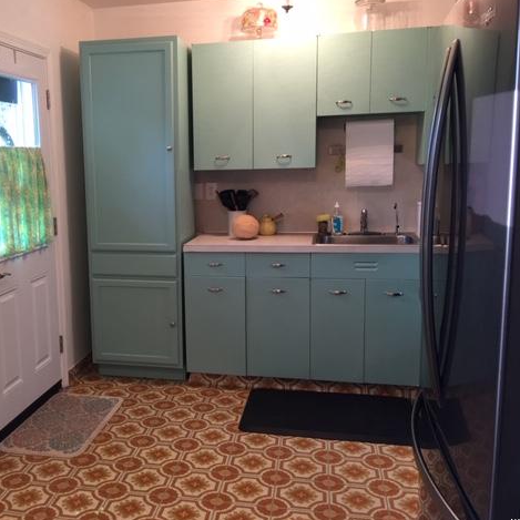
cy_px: 261
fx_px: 595
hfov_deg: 46.8
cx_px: 192
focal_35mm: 35
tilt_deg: -9.0
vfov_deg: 47.2
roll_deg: +1.2
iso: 80
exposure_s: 1/30
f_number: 2.2
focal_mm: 4.15
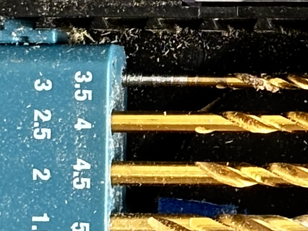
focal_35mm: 326
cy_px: -75
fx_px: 2902
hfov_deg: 6.0
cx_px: 376
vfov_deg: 4.5
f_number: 1.6
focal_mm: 5.96
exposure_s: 1/75
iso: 50
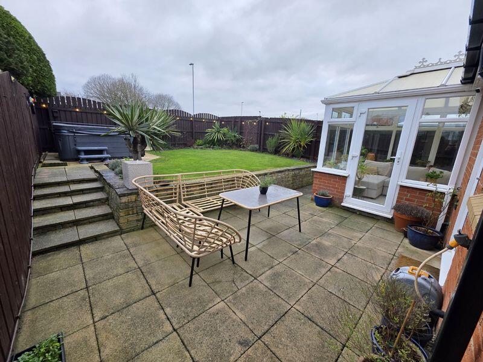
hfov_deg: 106.2
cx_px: 242
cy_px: 181
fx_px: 181
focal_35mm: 13
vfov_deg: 89.9
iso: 25
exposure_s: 1/100
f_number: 1.9
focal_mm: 2.2
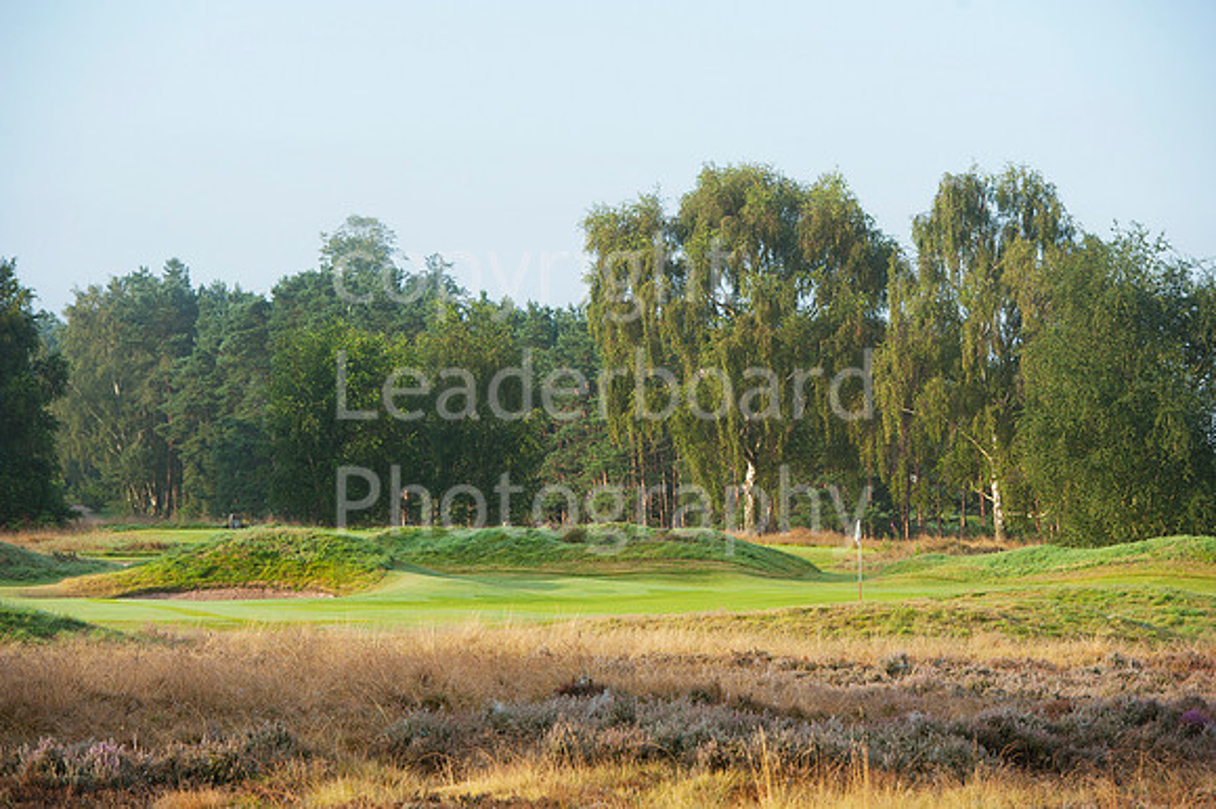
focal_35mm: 135
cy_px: 404
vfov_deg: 10.1
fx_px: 4557
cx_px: 608
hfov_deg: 15.2
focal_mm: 135
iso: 320
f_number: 5.6
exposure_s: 1/500
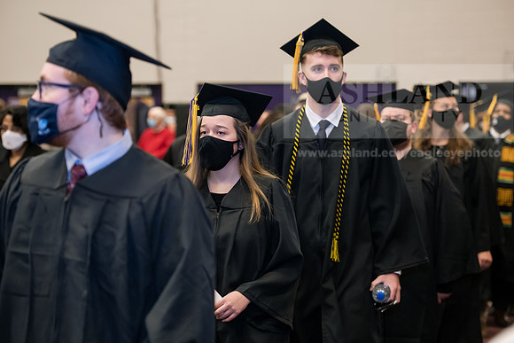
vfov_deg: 14.0
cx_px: 257
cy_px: 172
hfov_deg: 20.8
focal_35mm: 98
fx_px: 1399
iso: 1600
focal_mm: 98
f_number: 3.5
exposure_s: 1/200
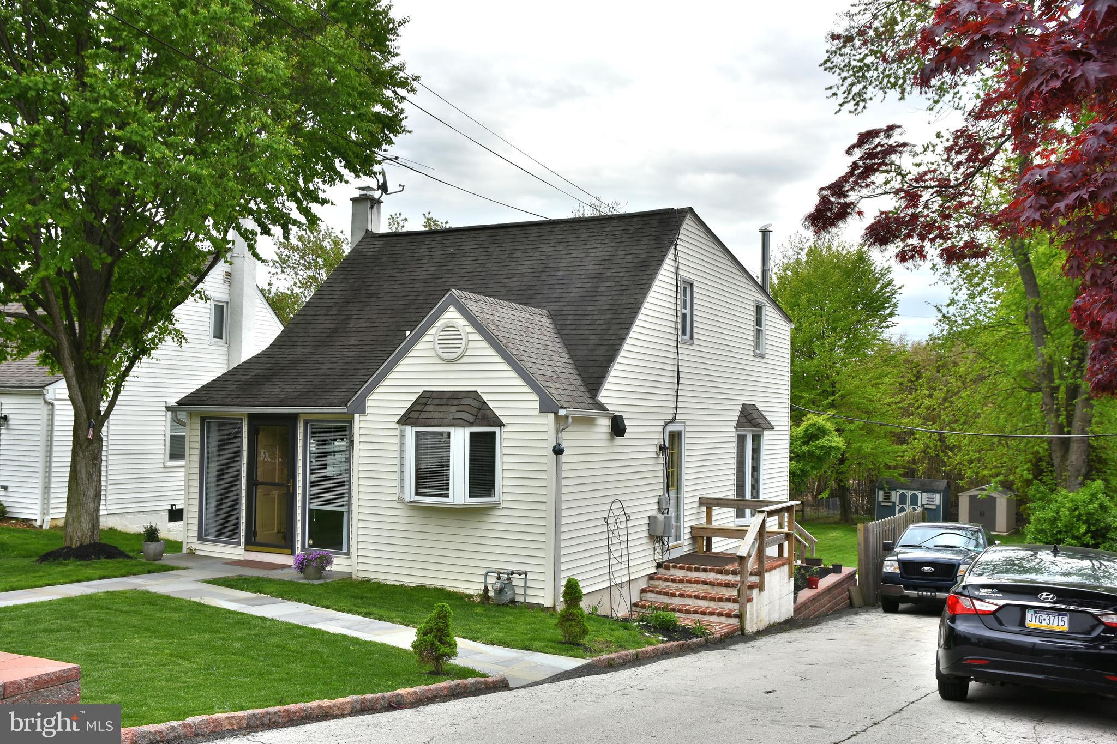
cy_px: 372
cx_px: 558
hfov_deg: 53.1
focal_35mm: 36
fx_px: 1117
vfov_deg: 36.9
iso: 125
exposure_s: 1/320
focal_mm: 24
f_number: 7.1
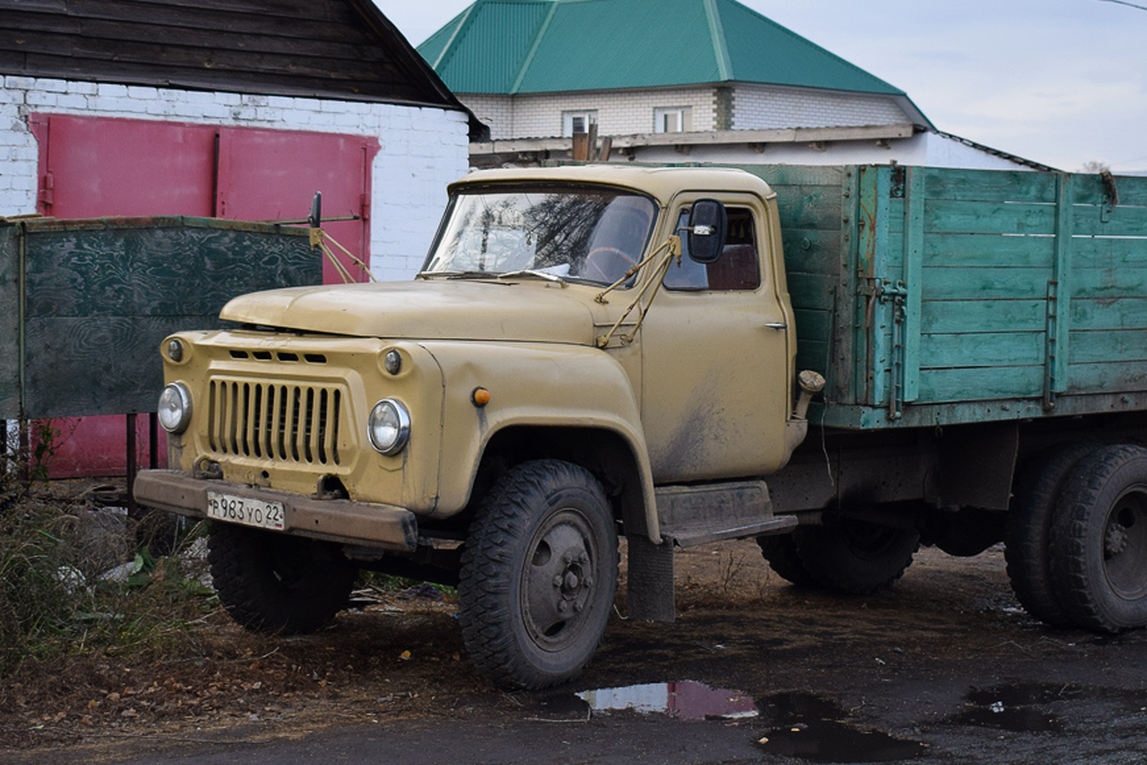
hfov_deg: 32.3
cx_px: 678
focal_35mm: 62
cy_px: 253
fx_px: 1976
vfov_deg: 21.8
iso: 400
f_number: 4.5
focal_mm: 30
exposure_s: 1/250
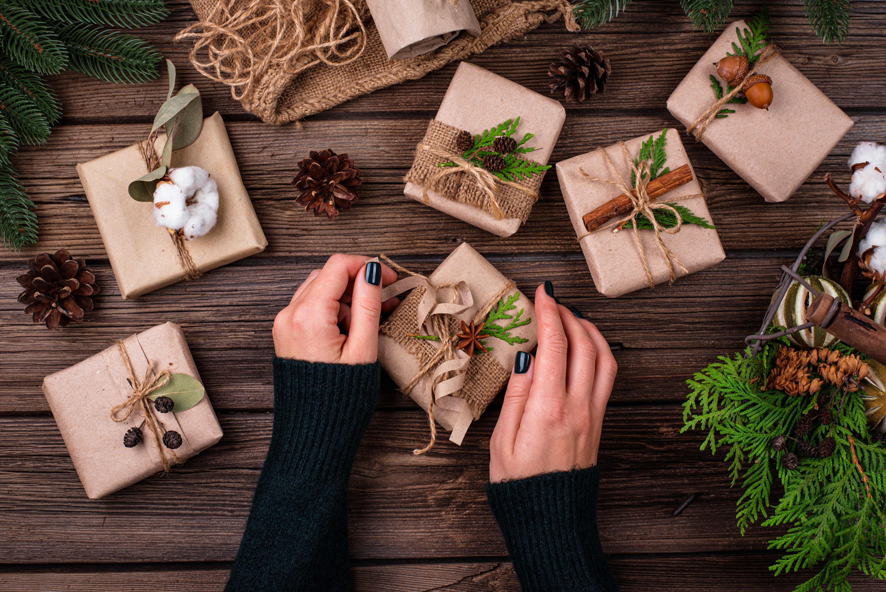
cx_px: 445
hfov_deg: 38.9
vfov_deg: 26.5
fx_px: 1256
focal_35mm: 51
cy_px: 299
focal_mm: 50
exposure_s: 1/100
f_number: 9
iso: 100
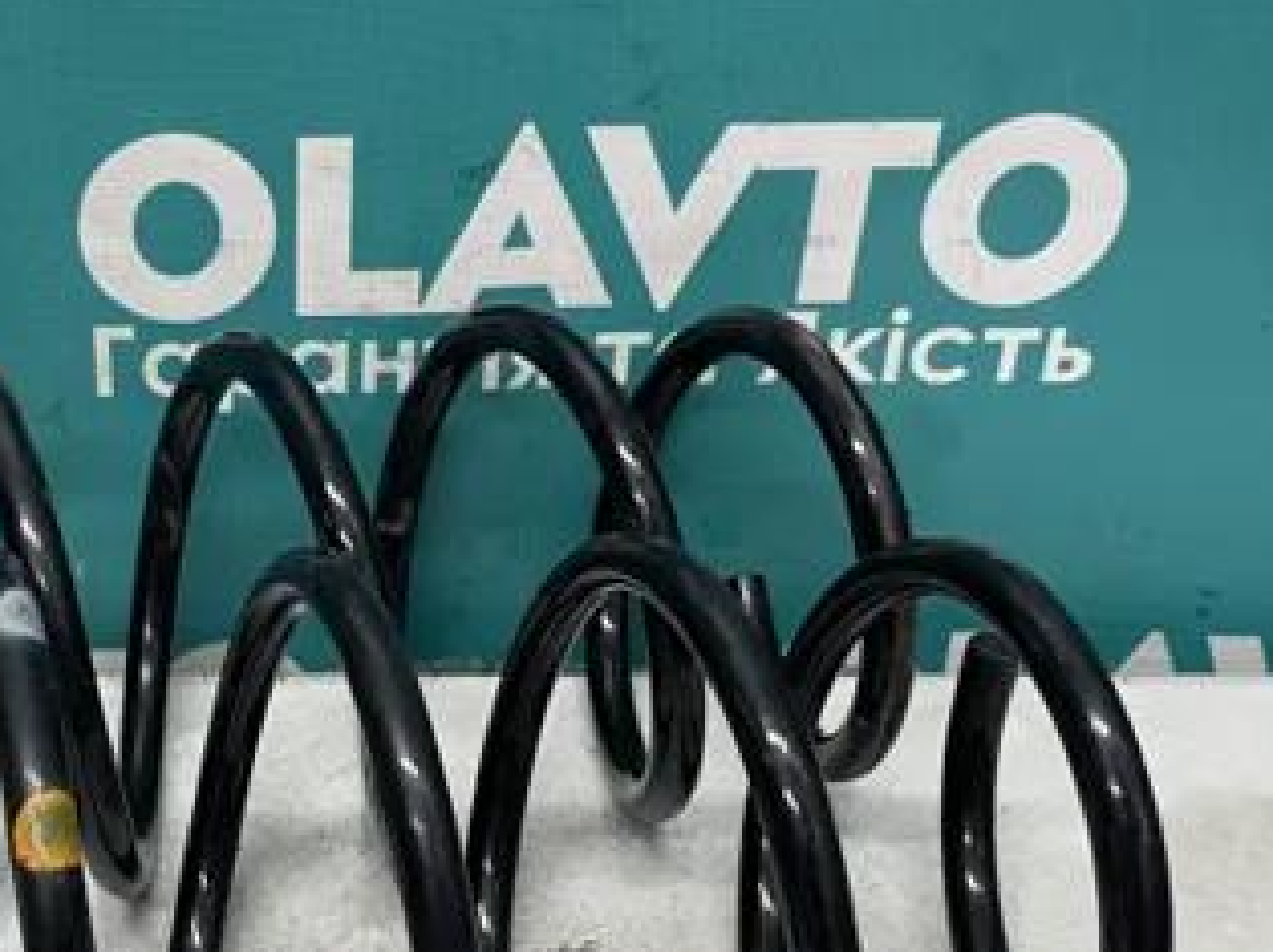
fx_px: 1948
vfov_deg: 27.4
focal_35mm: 53
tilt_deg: -33.1
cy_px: 559
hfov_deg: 34.9
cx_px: 223
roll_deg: +1.9
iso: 64
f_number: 1.6
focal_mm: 4.2
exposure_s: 1/50
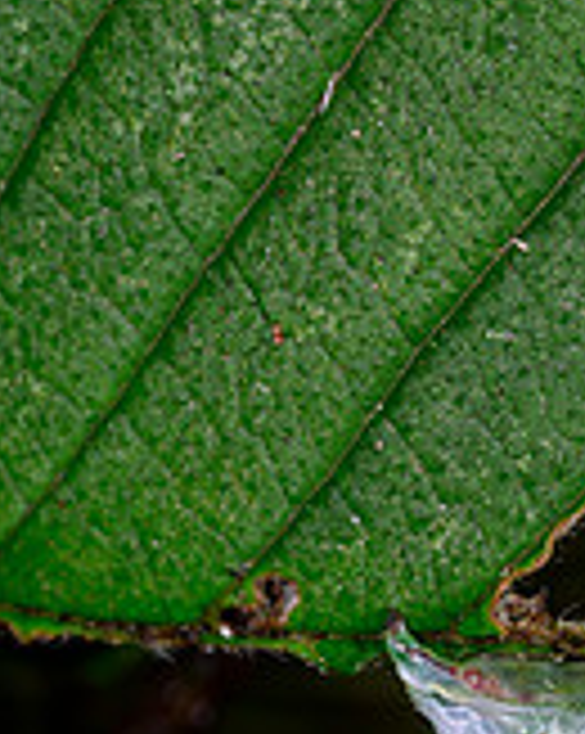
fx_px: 7611
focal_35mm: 351
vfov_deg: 5.5
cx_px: 1138
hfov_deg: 4.3
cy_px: 840
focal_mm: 105
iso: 64
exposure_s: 1/250
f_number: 25
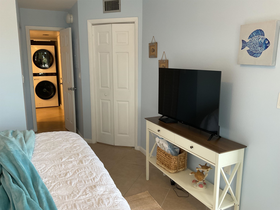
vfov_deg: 48.2
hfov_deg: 61.7
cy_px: 105
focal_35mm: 29
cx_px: 140
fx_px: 235
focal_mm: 3
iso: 50
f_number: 1.8
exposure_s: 1/60
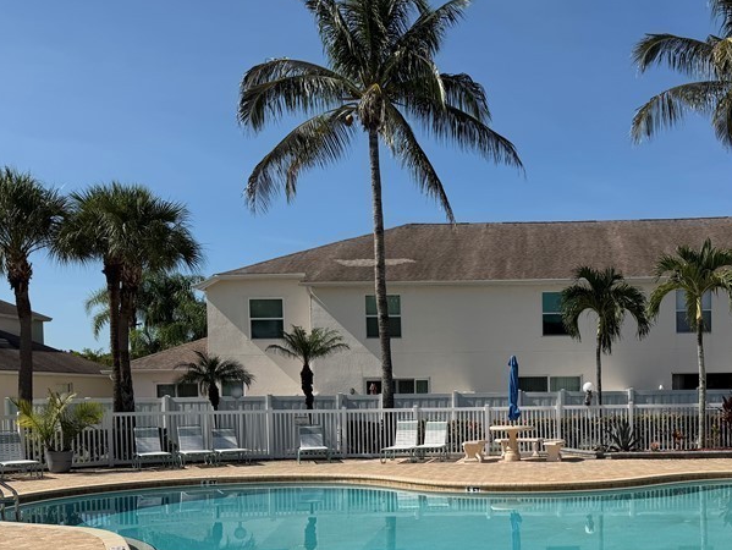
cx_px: 552
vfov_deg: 34.3
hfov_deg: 44.2
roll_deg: +0.9
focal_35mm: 41
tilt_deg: -2.7
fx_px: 868
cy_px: 424
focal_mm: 6.76
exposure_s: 1/8130
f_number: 1.78
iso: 80
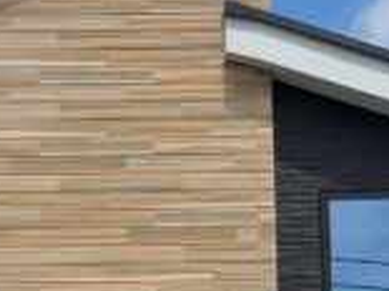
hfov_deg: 11.4
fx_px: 1931
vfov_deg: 8.2
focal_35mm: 172
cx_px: 0
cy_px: 610
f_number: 1.6
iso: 50
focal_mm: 5.96
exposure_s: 1/3937
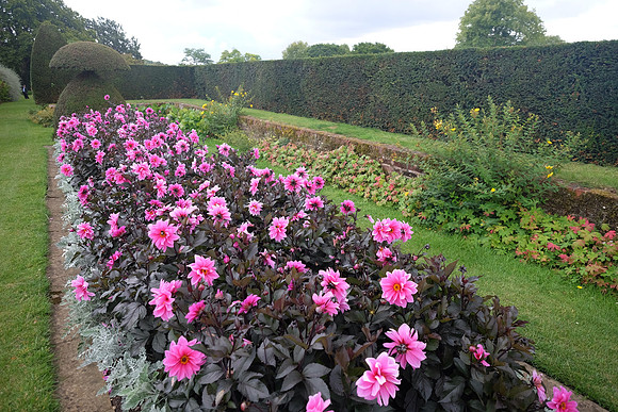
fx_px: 361
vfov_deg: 59.5
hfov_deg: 81.2
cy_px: 206
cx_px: 309
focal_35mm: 21
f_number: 2.8
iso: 200
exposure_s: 1/125
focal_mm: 14
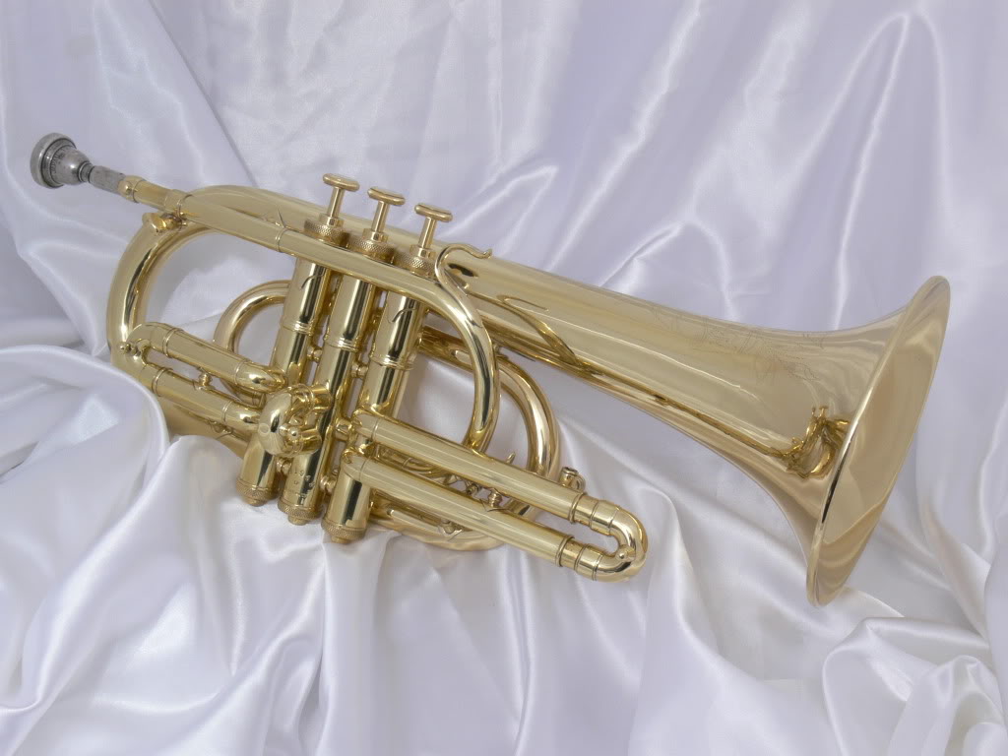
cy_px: 378
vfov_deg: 26.6
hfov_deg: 34.9
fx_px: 1602
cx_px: 504
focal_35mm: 55
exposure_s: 1/640
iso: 100
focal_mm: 11.6
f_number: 11
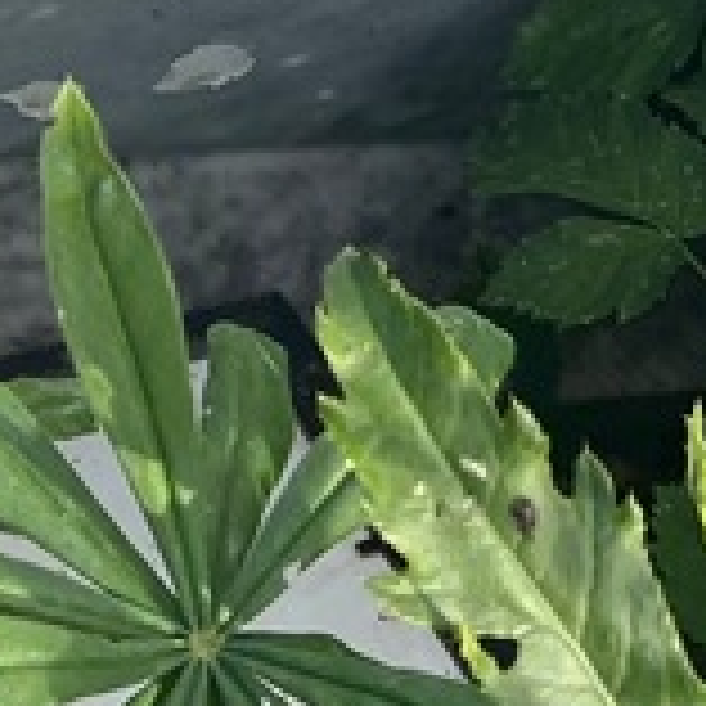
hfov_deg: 14.5
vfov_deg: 14.0
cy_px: -328
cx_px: -99
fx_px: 2700
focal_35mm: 117
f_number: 1.5
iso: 50
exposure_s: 1/3257
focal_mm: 5.7
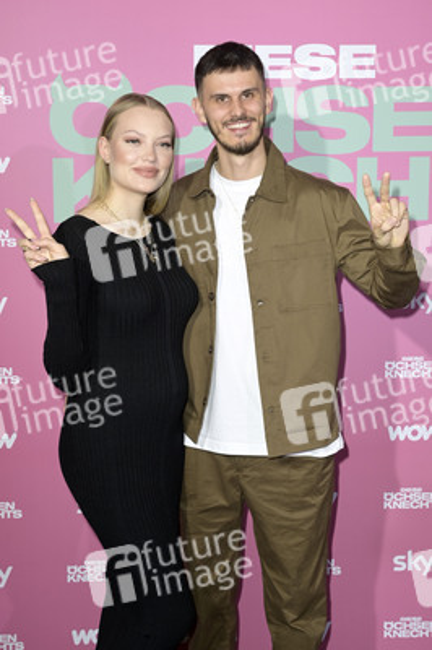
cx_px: 216
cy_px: 325
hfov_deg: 26.9
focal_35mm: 50
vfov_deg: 39.6
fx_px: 901
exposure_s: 1/80
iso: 500
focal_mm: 50
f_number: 5
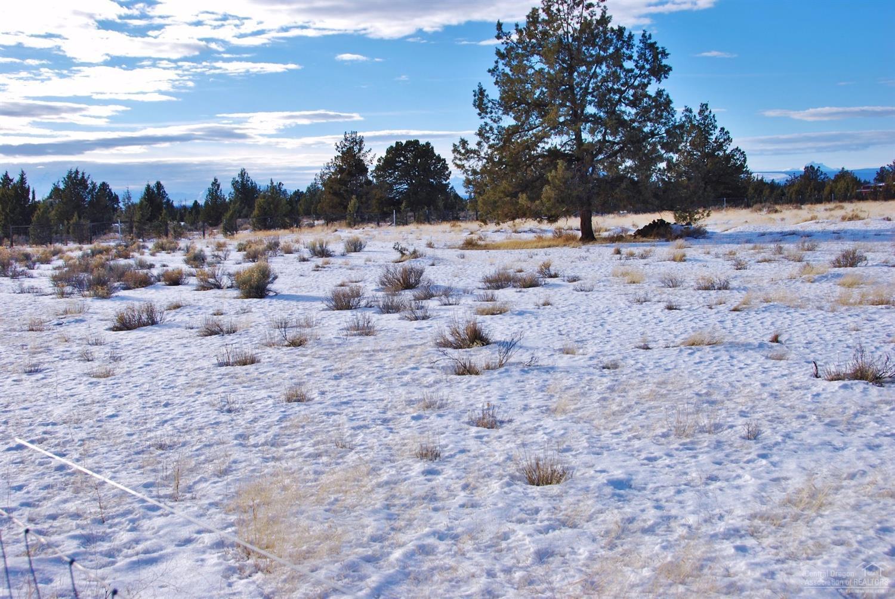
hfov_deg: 49.5
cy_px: 300
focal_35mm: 39
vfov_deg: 34.3
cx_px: 448
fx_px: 970
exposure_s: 1/250
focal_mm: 26
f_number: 8
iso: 100
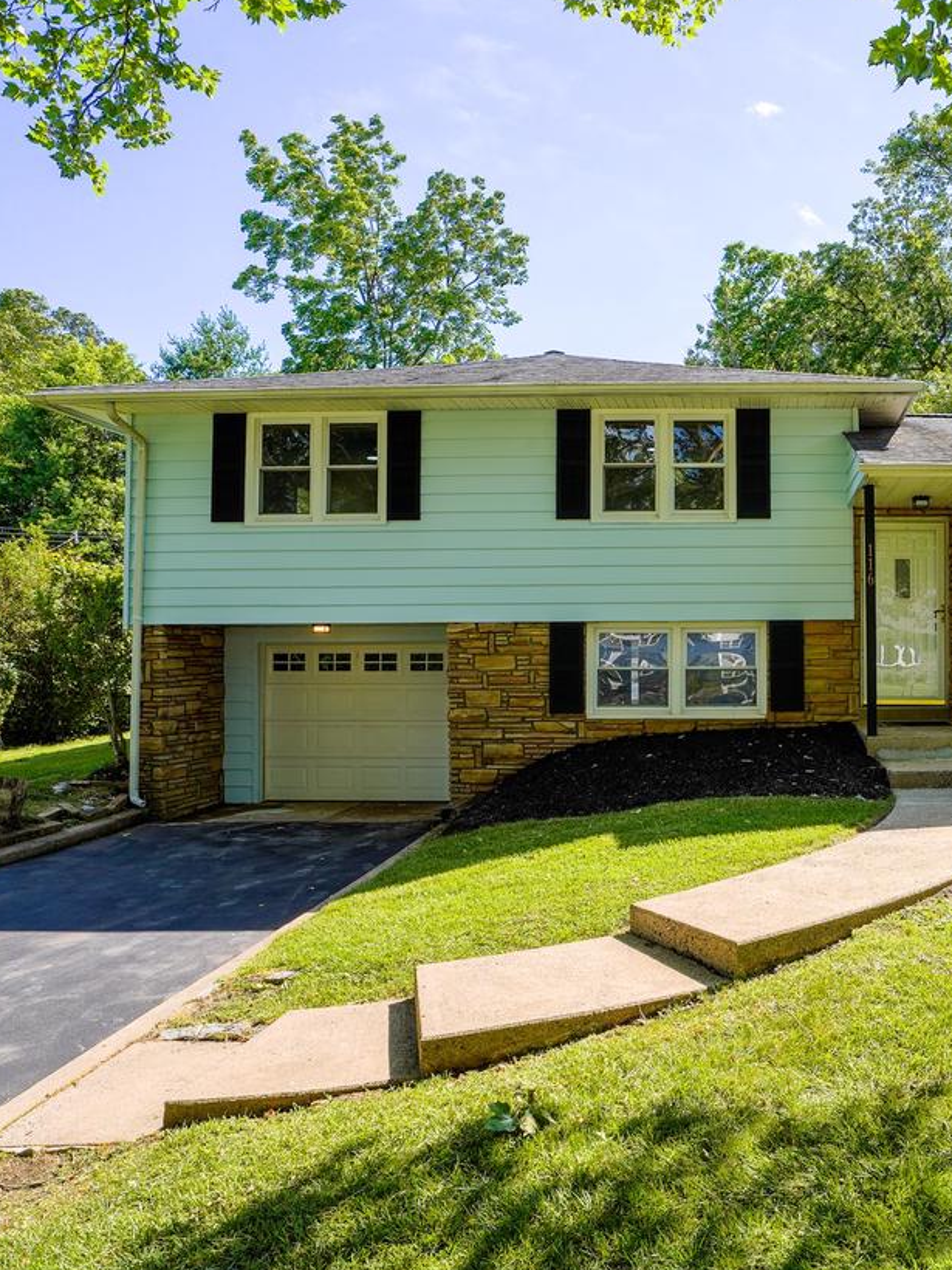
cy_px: 646
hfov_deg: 48.1
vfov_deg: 65.3
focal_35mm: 27
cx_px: 777
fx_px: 990
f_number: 14
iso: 200
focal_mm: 16
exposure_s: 1/640
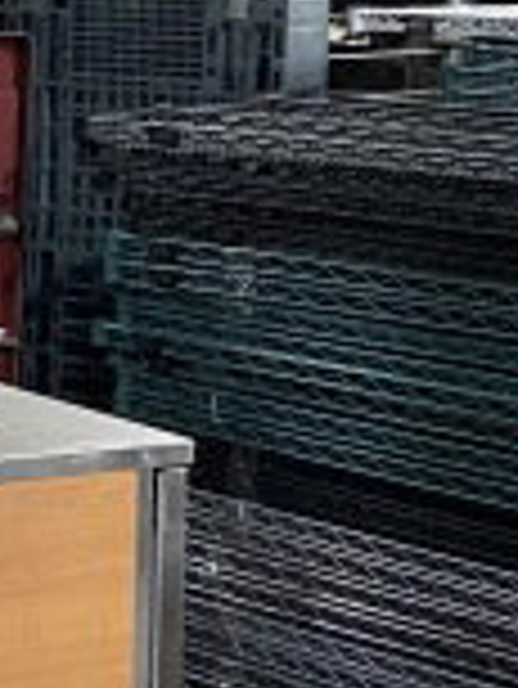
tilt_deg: -10.9
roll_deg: -0.1
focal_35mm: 138
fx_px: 2750
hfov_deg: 9.7
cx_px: -640
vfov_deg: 14.3
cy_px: 425
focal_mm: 4.25
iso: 400
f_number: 1.8
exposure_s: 1/60
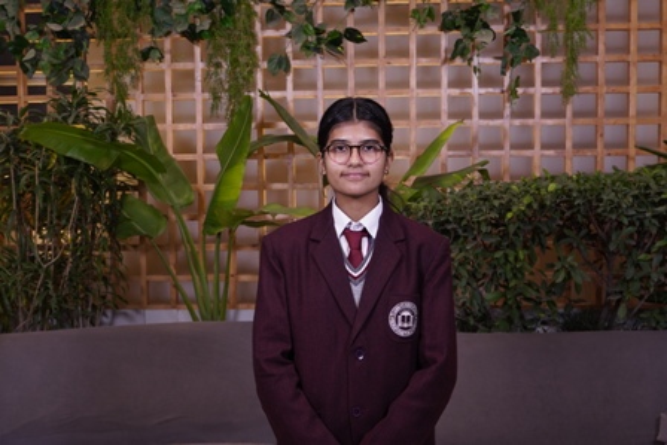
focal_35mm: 46
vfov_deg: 29.3
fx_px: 853
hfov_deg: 42.7
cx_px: 334
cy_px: 222
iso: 500
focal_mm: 31
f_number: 5
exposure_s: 1/125
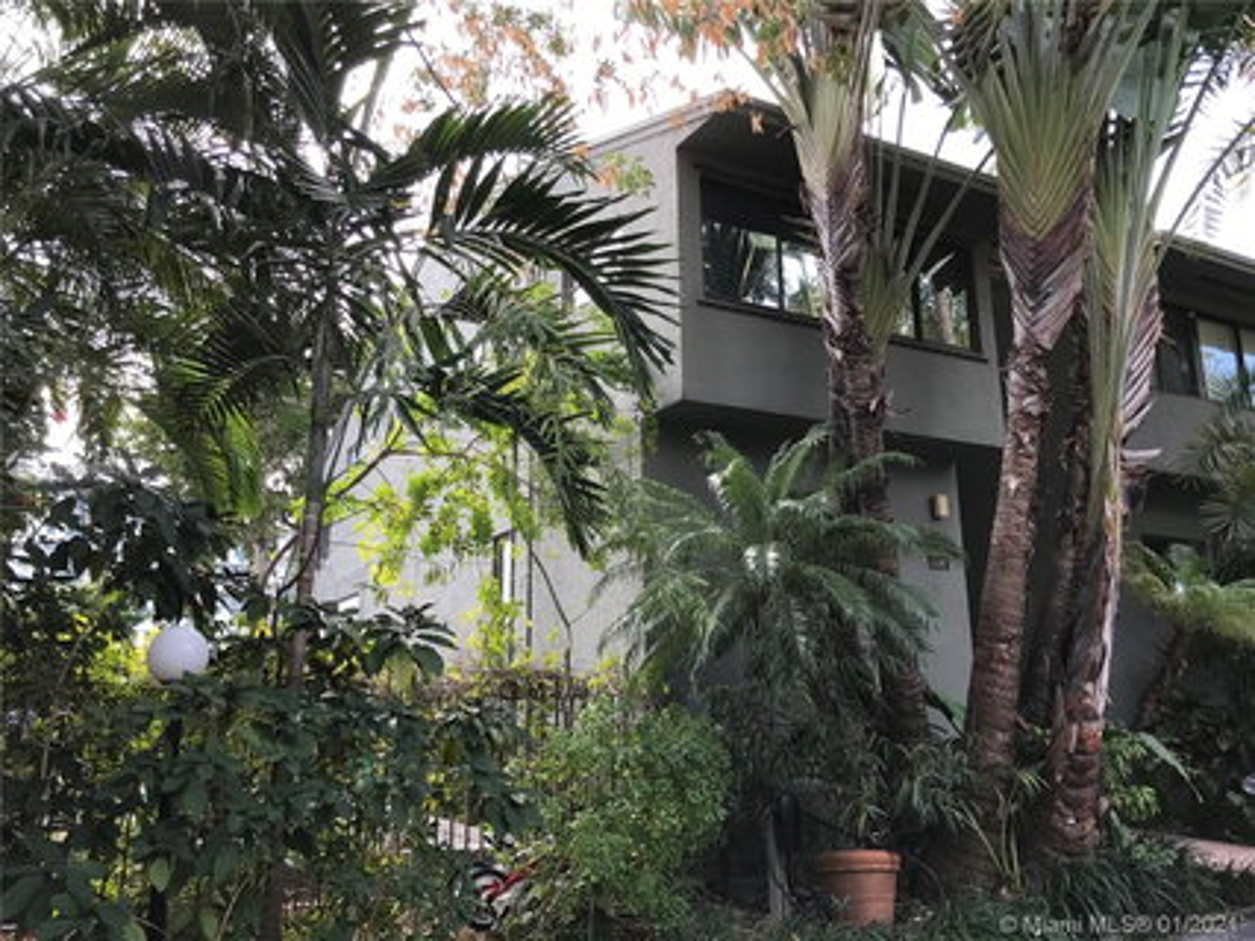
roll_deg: +0.7
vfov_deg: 49.7
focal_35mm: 28
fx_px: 1015
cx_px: 628
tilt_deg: +13.4
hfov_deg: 63.5
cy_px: 470
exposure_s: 1/247
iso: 20
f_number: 1.8
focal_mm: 3.99
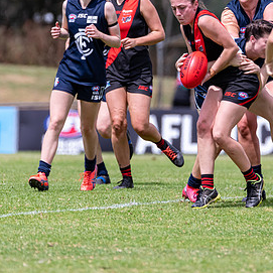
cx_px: 178
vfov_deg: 2.1
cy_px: 92
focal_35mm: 818
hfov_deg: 2.1
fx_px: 7299
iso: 800
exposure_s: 1/3200
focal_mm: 450
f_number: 6.3
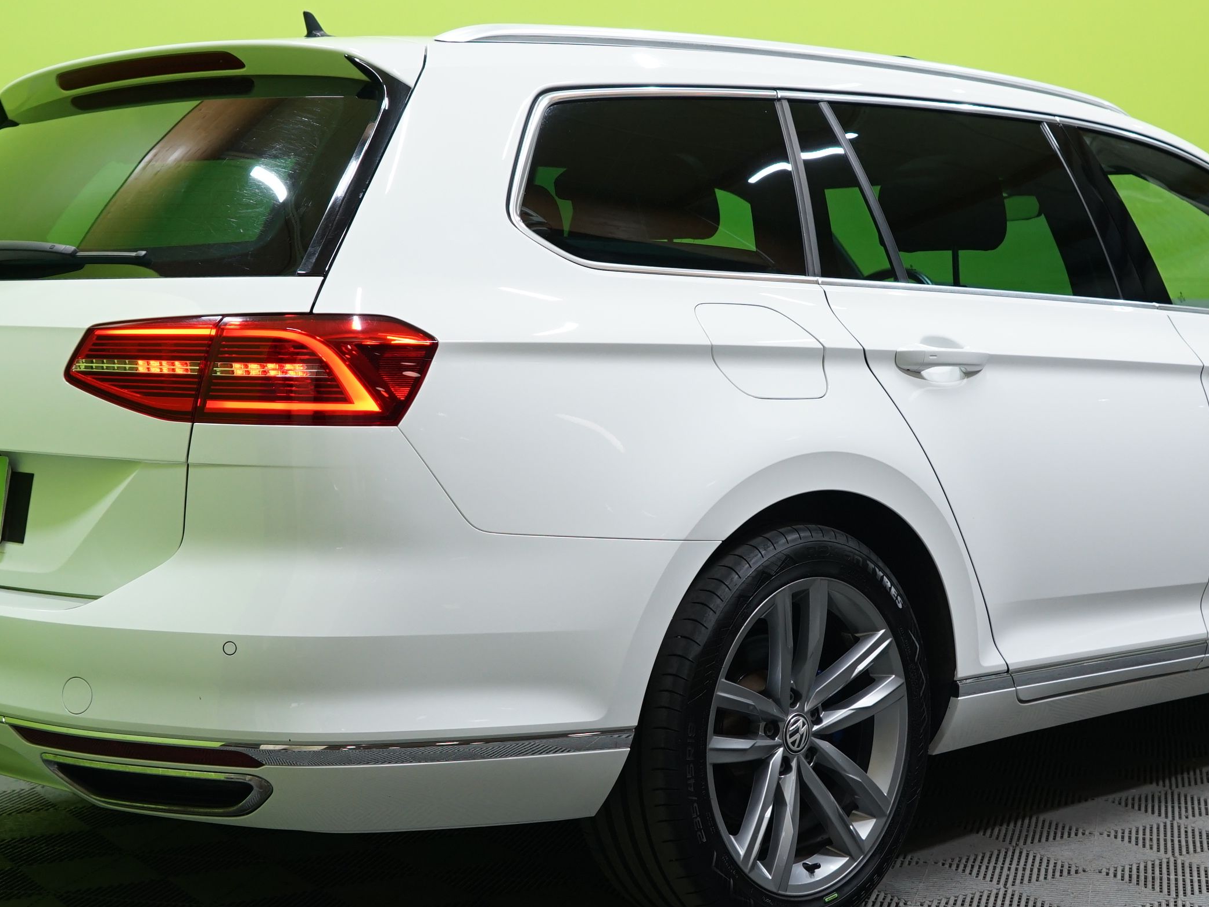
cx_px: 669
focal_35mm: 60
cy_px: 407
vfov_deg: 24.4
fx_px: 2096
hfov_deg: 32.2
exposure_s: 1/20
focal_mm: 33
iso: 640
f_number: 5
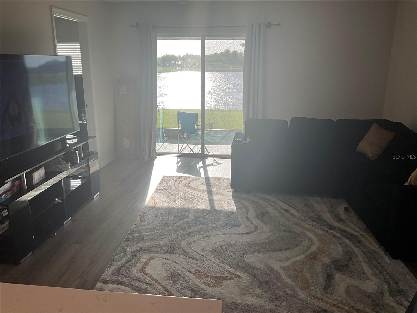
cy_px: 156
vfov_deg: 48.2
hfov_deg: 61.7
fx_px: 349
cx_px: 208
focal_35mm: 29
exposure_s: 1/168
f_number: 1.8
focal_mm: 3
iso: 20
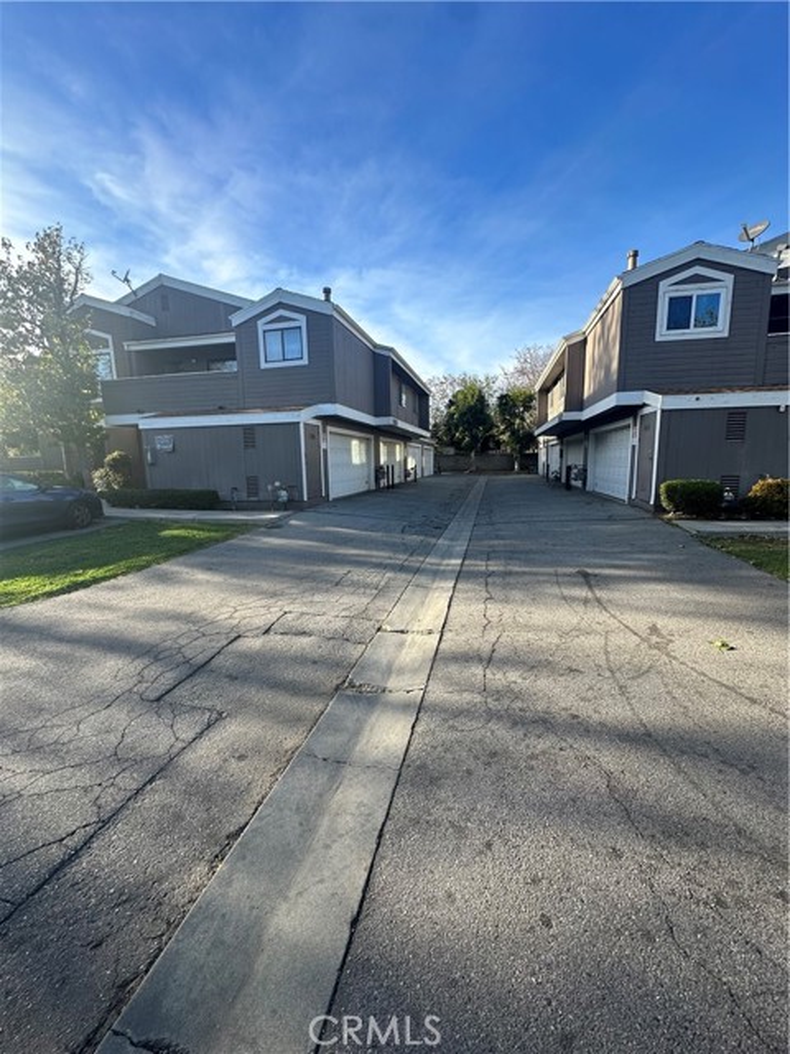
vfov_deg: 102.1
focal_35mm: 14
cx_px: 395
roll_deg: -0.2
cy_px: 527
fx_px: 426
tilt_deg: -8.8
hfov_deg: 85.7
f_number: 2.2
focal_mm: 2.22
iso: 40
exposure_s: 1/600
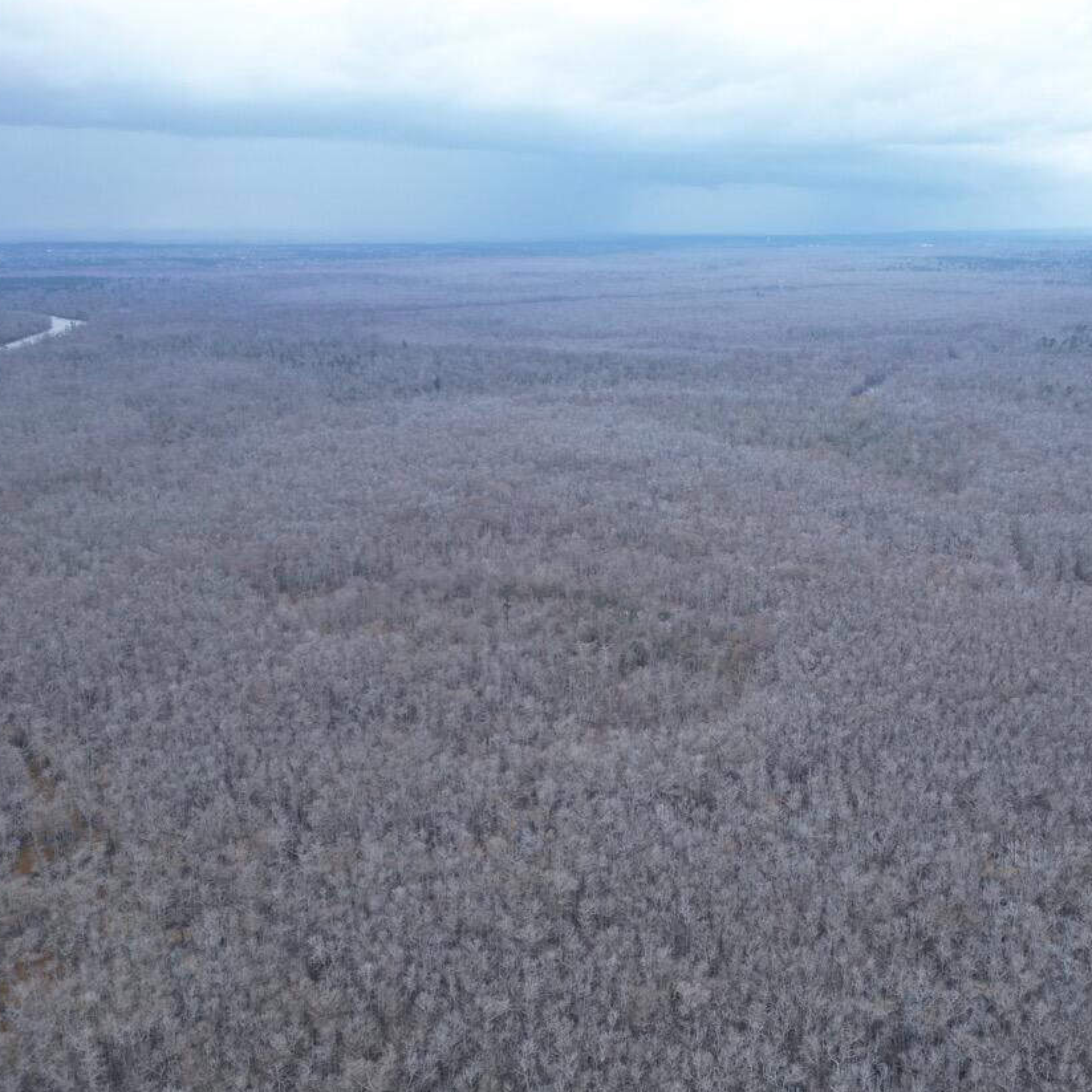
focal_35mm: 33
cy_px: 533
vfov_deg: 49.7
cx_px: 723
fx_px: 1178
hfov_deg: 48.9
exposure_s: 1/800
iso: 100
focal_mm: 6.7
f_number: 1.7
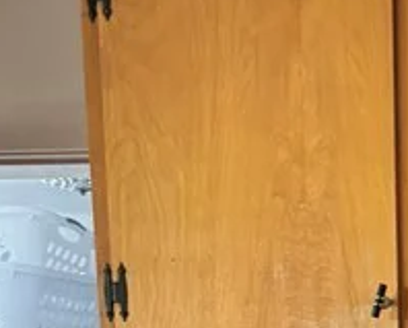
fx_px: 1463
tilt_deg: -11.8
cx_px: 534
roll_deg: +0.4
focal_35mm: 121
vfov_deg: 10.9
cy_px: 774
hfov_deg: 15.1
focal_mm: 6.76
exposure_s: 1/60
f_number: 1.78
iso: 640
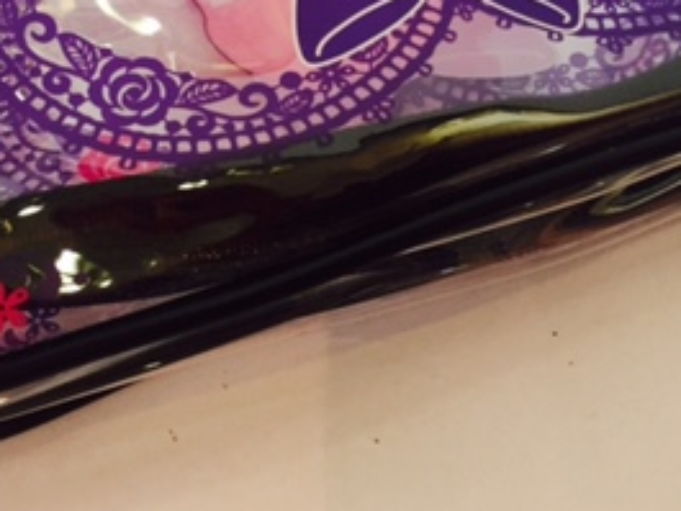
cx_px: 342
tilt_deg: -47.3
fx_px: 1378
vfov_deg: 20.3
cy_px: -5
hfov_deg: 27.8
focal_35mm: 70
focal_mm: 4.15
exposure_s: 1/33
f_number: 2.2
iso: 125
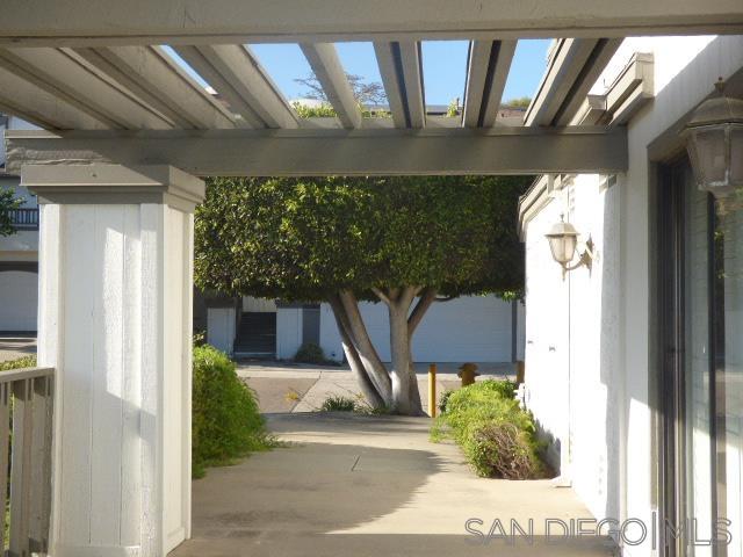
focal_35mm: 51
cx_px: 372
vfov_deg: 28.6
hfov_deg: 37.5
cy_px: 278
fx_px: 1095
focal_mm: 9.1
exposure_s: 1/800
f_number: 3.9
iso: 200
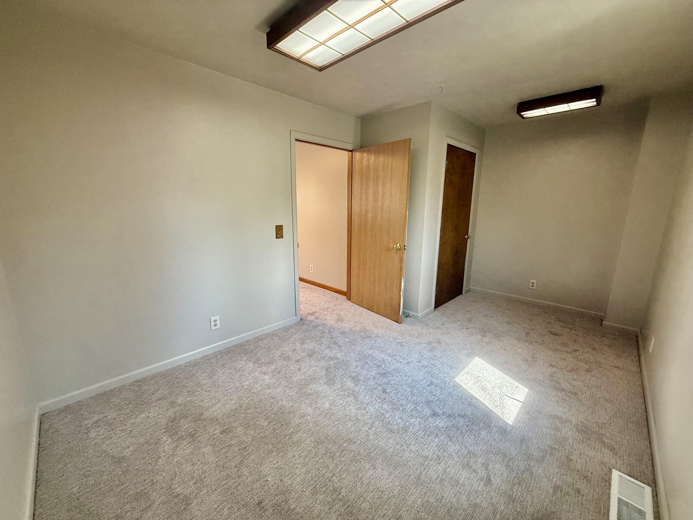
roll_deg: -1.2
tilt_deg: -11.4
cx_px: 346
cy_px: 260
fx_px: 280
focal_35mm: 14
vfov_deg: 85.7
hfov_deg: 102.1
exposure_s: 1/120
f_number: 2.2
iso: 320
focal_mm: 2.22
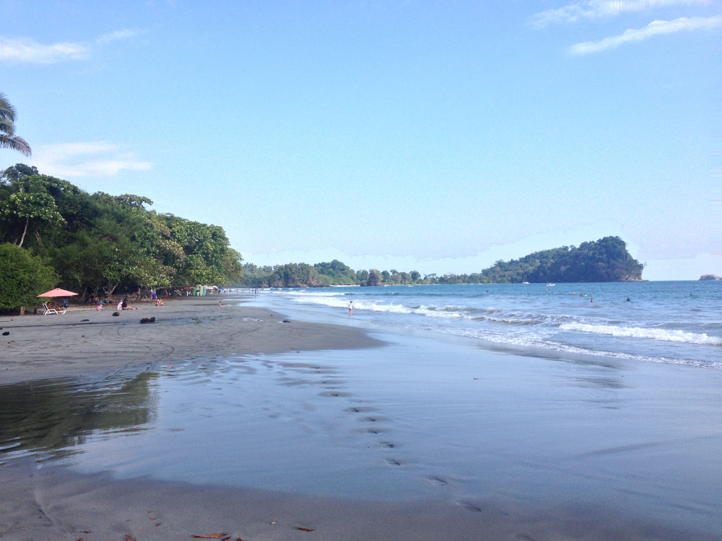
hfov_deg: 52.6
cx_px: 361
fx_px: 730
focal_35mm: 35
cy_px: 270
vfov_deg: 40.7
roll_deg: +0.8
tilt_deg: -0.5
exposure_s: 1/1416
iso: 50
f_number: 2.4
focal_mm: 4.28
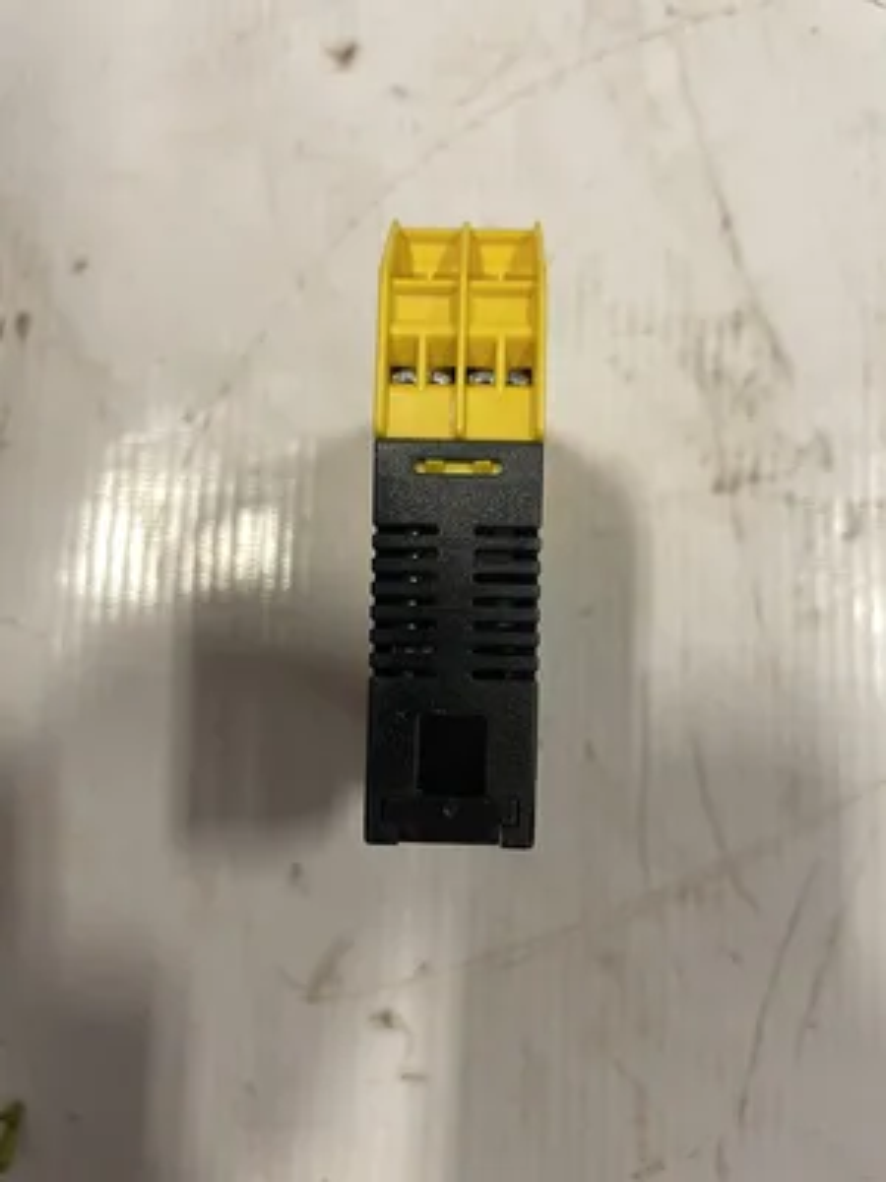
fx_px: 887
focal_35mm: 26
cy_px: 591
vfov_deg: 67.3
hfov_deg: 53.1
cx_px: 443
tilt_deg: -83.5
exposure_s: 1/60
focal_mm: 4.2
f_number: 1.6
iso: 125
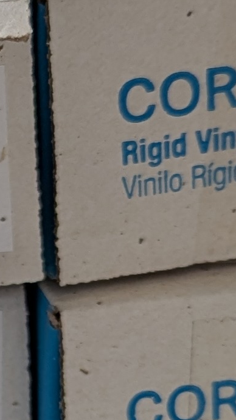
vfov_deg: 13.7
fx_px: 1723
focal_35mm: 155
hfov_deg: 7.4
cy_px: 403
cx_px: -300
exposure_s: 1/200
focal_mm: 6.81
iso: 43
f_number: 1.85
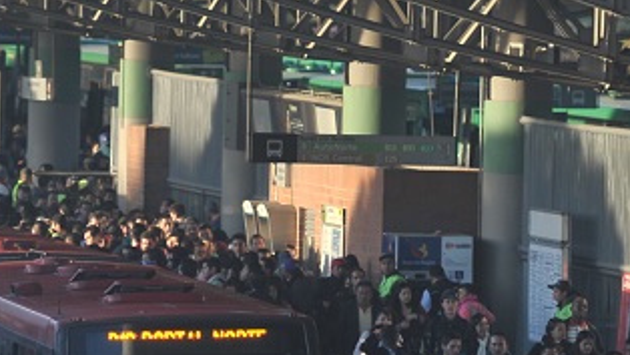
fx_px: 7672
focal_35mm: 459
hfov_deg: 4.7
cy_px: 268
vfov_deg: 2.7
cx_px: 122
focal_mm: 140
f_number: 2.8
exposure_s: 1/500
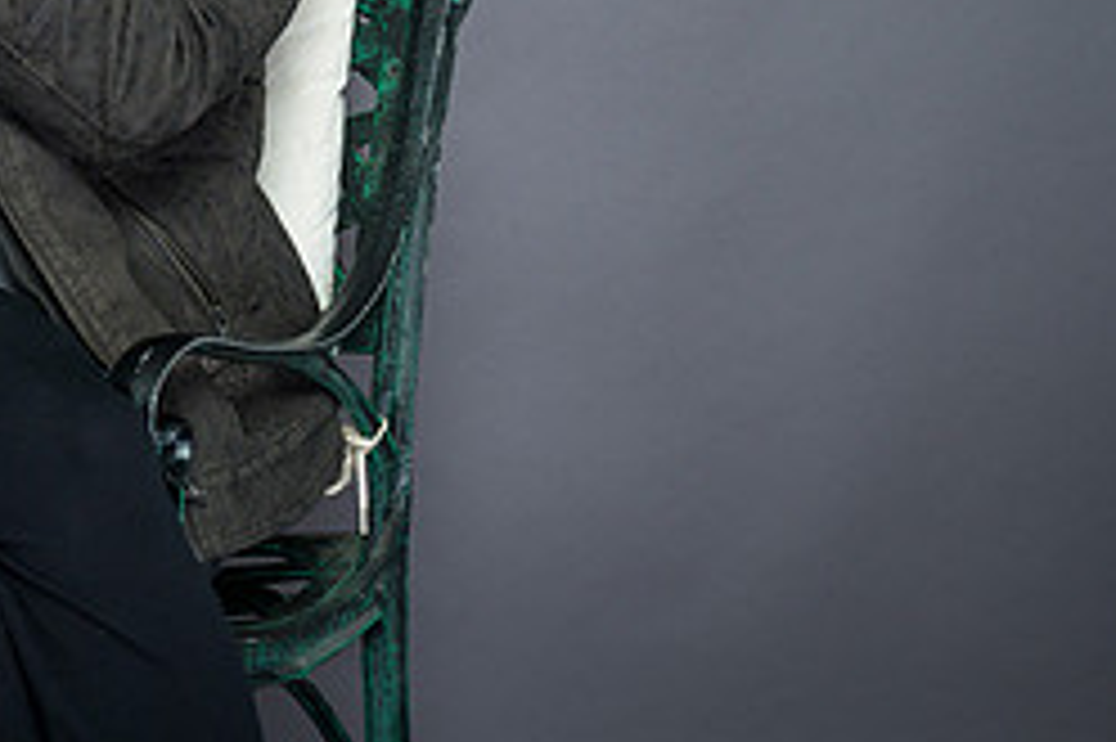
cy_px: -81
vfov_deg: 11.5
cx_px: -36
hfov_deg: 17.1
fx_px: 3624
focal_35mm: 117
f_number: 5.6
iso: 200
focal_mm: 50
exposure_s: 1/100
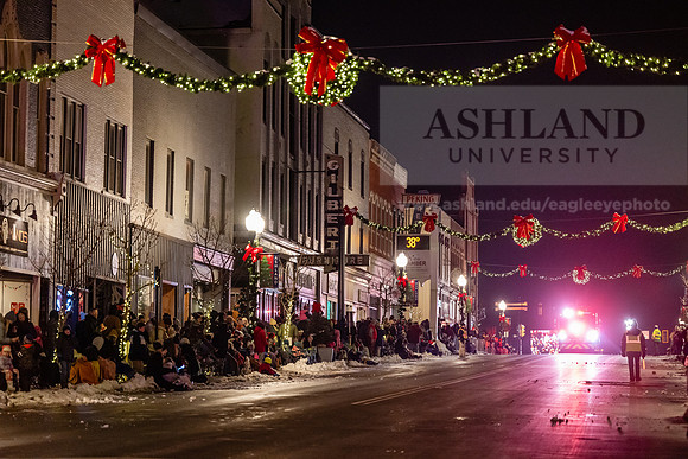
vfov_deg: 13.2
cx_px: 344
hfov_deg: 19.6
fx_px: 1988
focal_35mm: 104
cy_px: 230
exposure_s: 1/200
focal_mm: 104
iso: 5000
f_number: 2.8
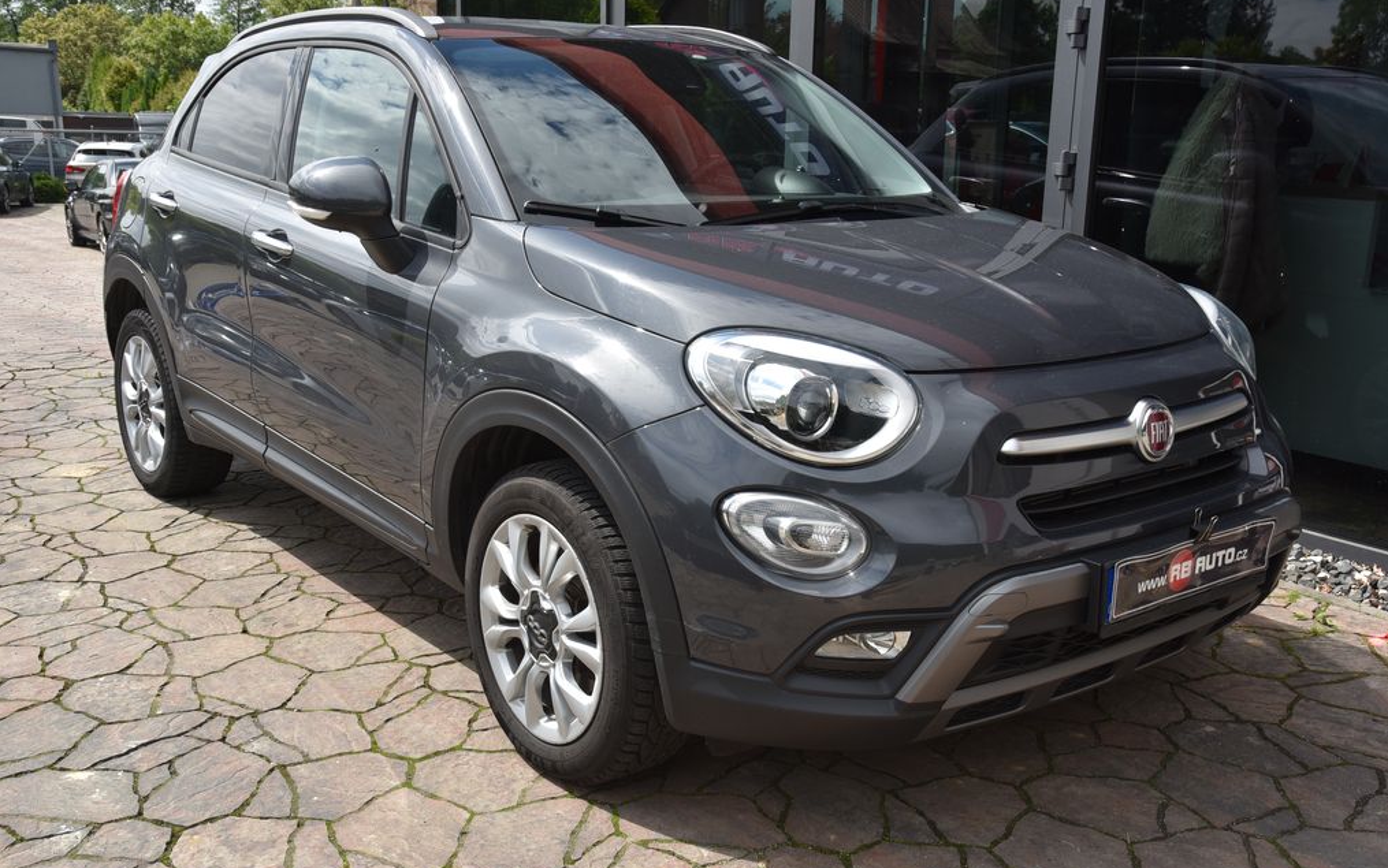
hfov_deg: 54.0
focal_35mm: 36
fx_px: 1362
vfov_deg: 35.4
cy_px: 414
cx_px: 697
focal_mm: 35
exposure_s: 1/400
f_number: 10
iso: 500
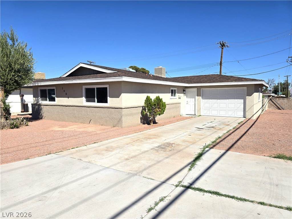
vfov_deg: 58.9
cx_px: 146
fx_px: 194
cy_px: 110
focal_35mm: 23
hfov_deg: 73.9
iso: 12
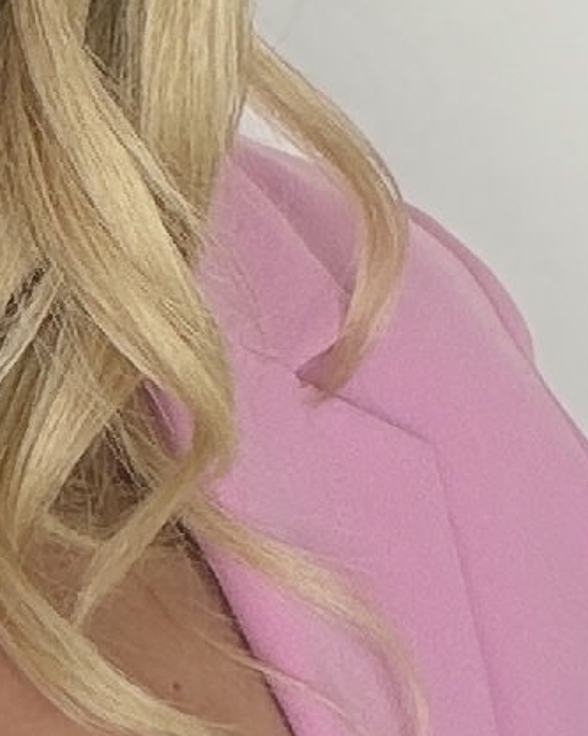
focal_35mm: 217
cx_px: -449
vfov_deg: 8.9
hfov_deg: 6.9
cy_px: 374
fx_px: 4726
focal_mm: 2.71
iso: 20
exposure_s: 1/128
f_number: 1.9
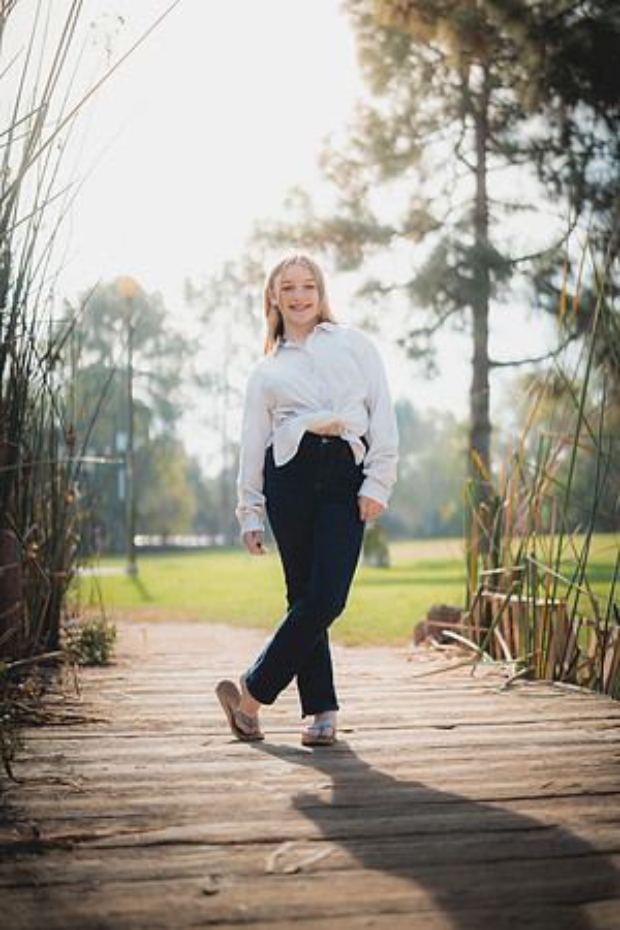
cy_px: 465
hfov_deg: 27.0
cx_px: 310
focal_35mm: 50
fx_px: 1292
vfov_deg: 39.6
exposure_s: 1/4000
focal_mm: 50
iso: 250
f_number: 1.4
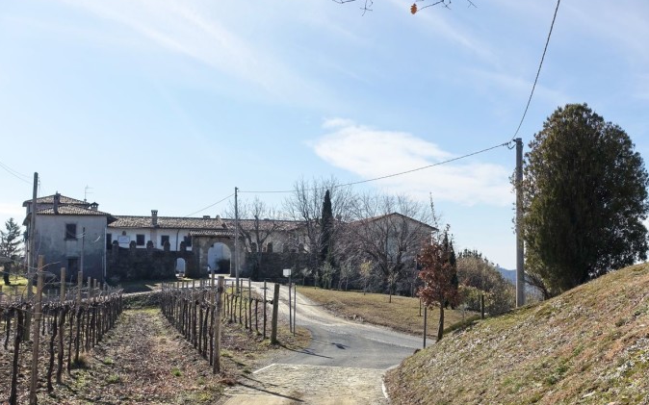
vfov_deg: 25.3
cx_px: 327
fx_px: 902
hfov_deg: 39.6
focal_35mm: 51
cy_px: 207
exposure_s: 1/640
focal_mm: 17.9
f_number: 5.6
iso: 125
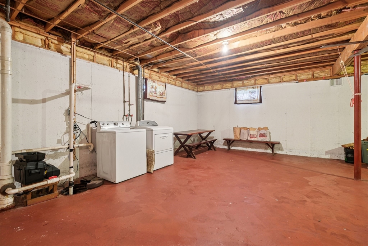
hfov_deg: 100.4
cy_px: 123
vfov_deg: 77.3
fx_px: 153
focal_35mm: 15
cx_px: 184
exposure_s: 1/2
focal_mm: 10
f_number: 5.6
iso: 400
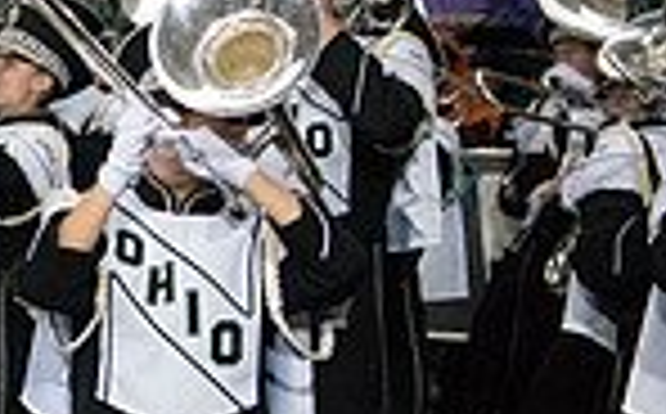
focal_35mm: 160
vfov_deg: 8.2
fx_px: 2900
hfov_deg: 12.1
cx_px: -531
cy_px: 83
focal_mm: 40
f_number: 2.8
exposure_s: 1/4000
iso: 10000
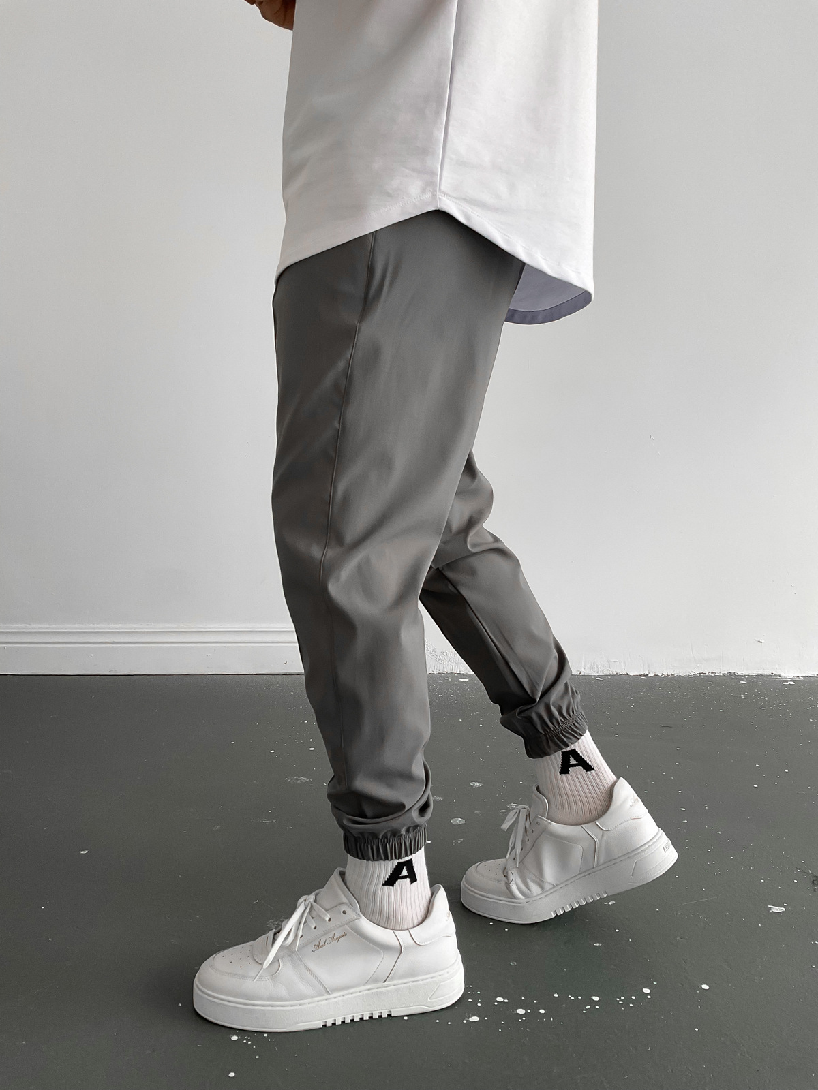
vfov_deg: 61.7
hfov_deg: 48.2
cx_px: 409
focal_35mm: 29
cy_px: 545
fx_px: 914
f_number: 1.8
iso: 64
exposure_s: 1/90
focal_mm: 3
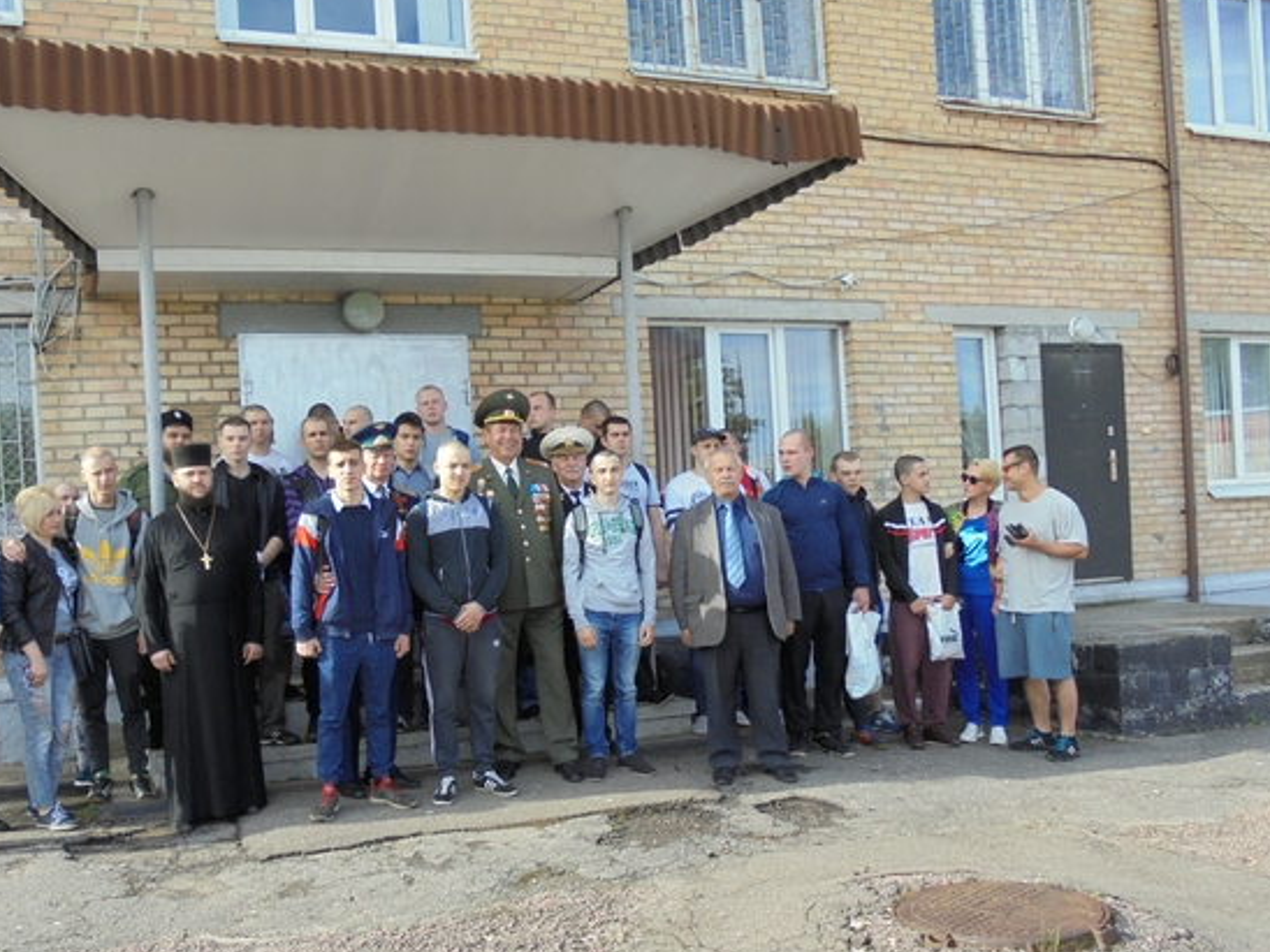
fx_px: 1174
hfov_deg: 56.4
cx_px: 511
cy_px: 570
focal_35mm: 32
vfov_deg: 43.9
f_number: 3.5
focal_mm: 4.6
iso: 100
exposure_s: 1/250
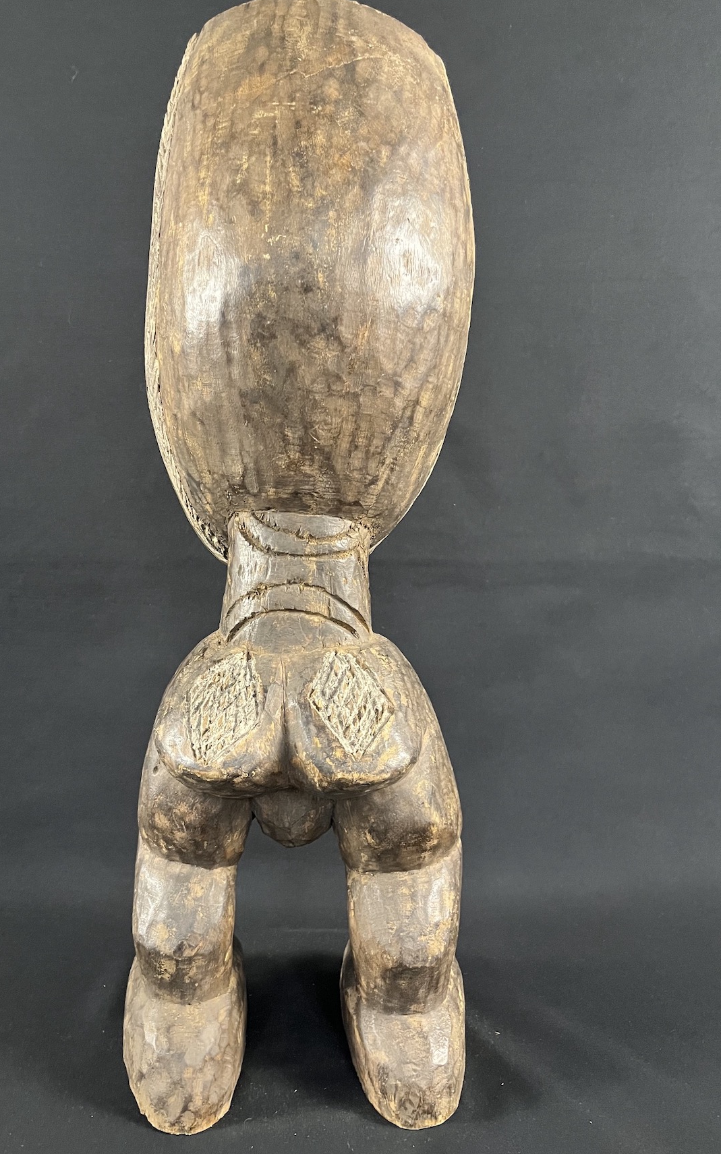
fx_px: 912
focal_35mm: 29
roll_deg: -2.5
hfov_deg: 42.9
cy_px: 571
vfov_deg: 64.6
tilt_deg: -4.3
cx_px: 280
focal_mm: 5.1
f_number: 1.6
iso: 640
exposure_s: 1/40
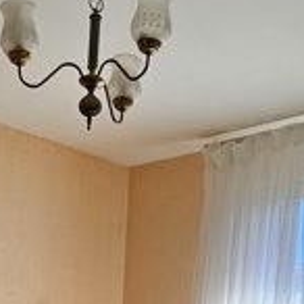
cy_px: 464
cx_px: 110
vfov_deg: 22.2
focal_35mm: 63
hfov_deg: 27.2
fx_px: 626
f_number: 2.2
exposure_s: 1/202
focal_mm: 2.2
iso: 50
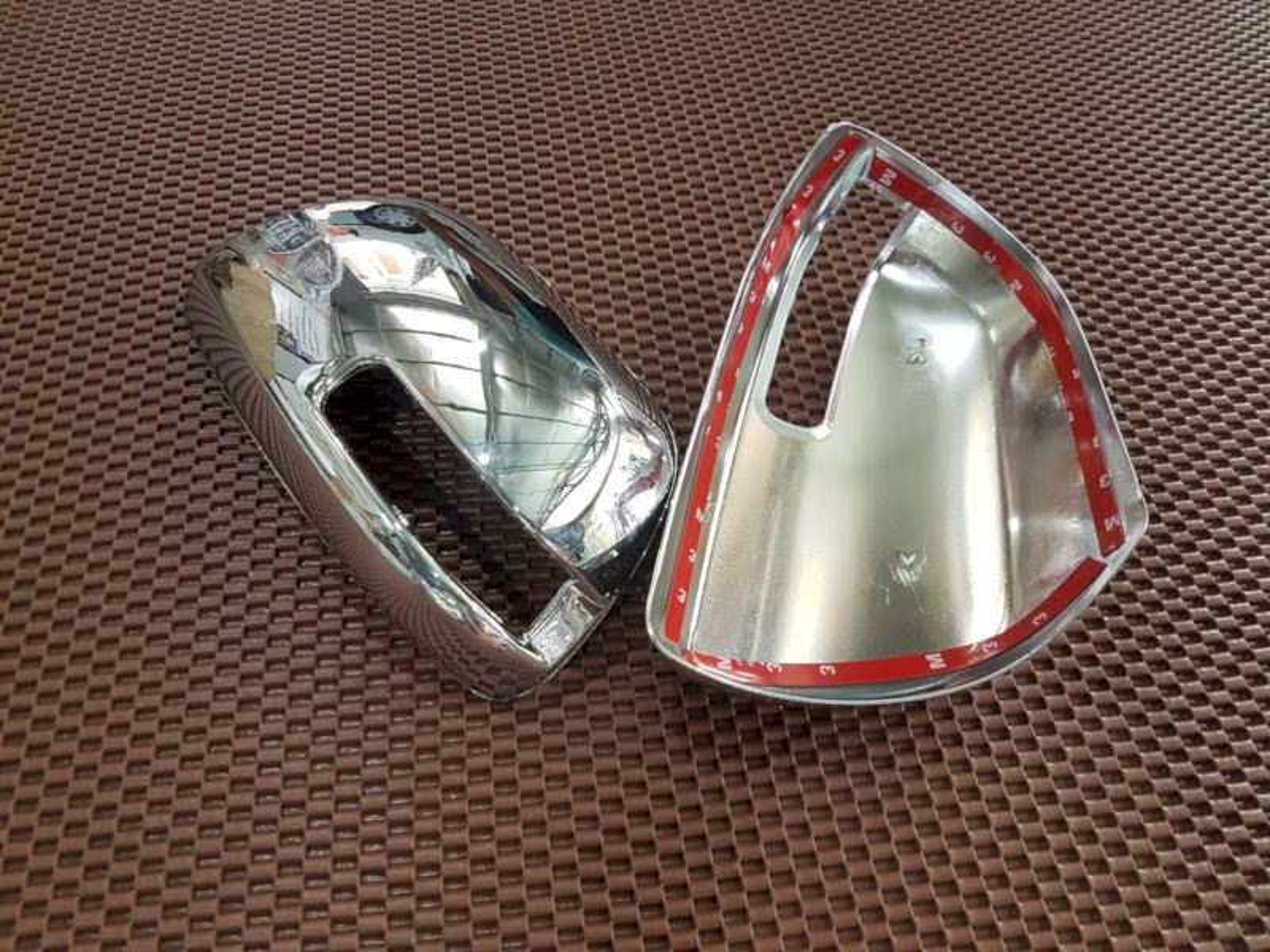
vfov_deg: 53.1
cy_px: 476
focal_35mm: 26
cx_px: 635
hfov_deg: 67.3
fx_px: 954
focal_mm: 4.2
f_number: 1.7
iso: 160
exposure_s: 1/50
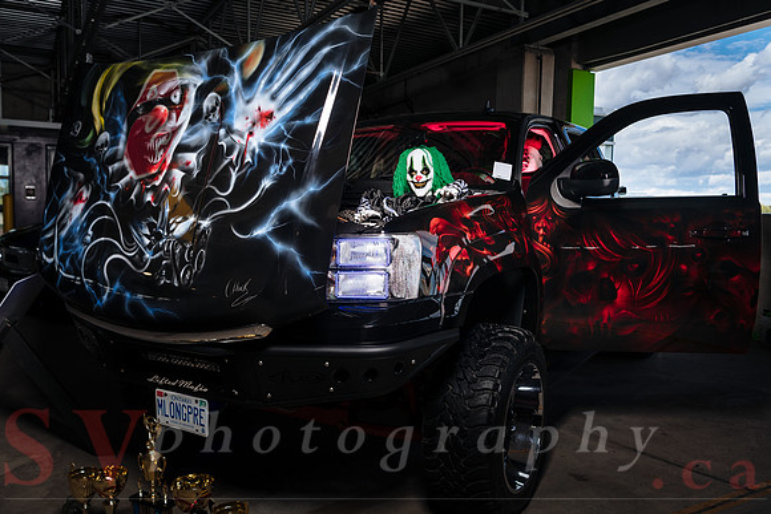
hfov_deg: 59.1
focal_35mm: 32
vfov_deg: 41.5
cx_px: 389
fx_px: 680
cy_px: 257
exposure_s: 1/250
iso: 64
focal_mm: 28
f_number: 3.5
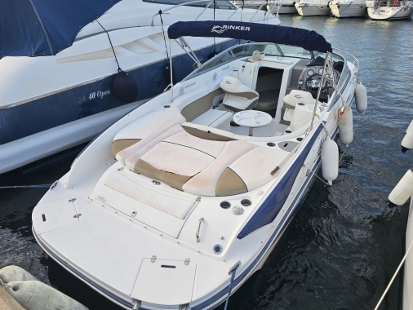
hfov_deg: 69.3
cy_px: 165
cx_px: 195
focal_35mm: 25
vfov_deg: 54.9
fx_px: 298
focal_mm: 6.3
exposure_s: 1/244
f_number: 1.7
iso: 10
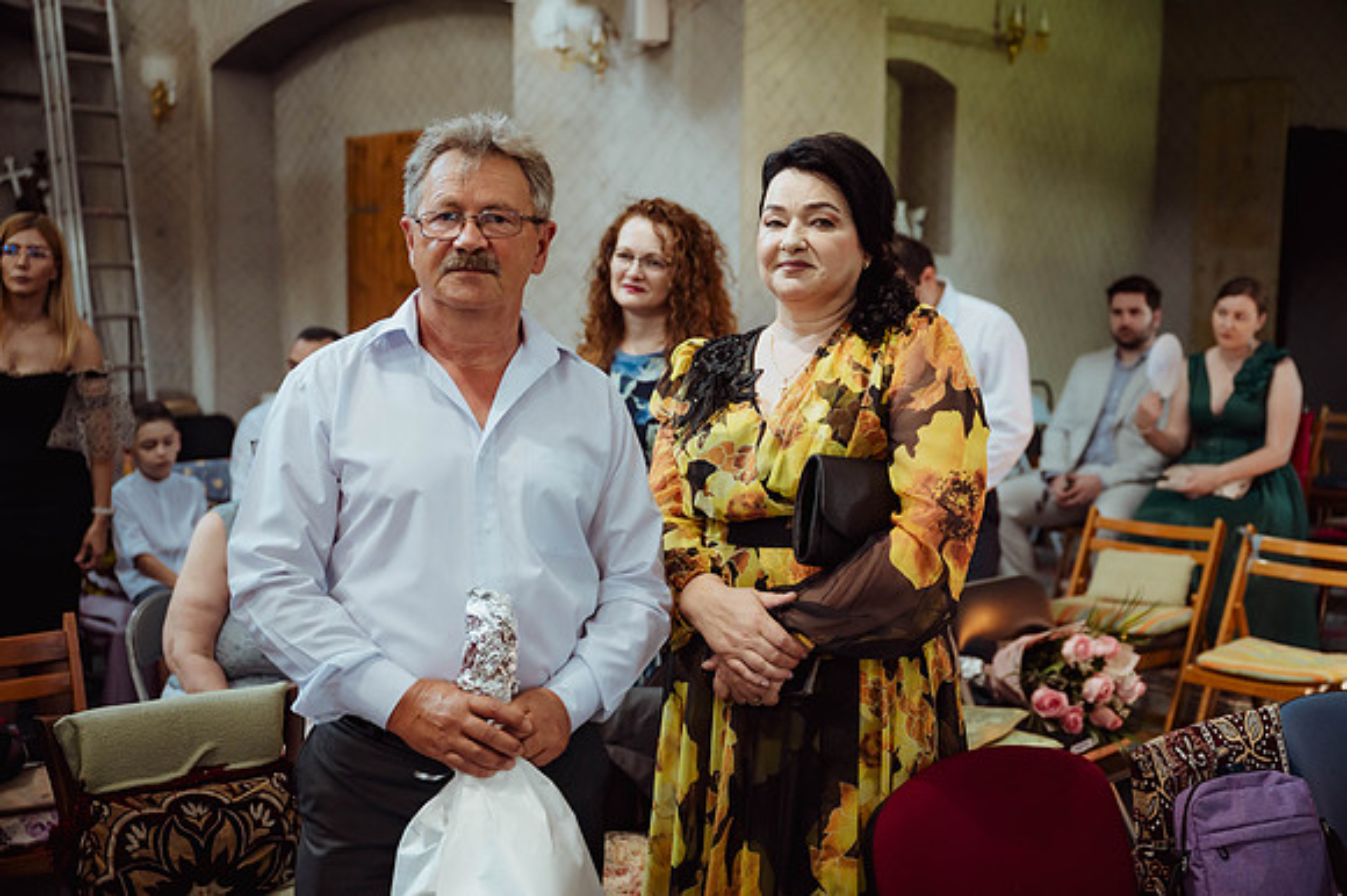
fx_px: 1571
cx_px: 674
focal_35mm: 42
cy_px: 448
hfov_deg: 46.4
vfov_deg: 31.9
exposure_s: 1/100
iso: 1600
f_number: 2.8
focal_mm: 42
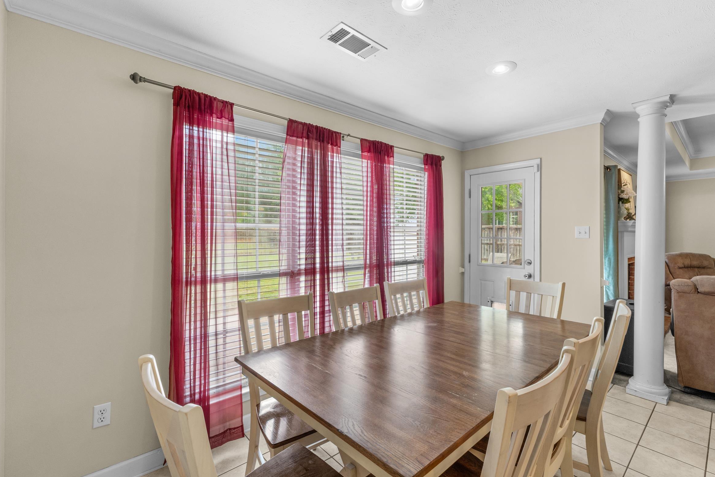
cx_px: 373
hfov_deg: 96.7
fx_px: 318
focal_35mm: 16
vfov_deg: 73.8
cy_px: 238
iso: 200
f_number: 9
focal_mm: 10
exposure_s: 1/5
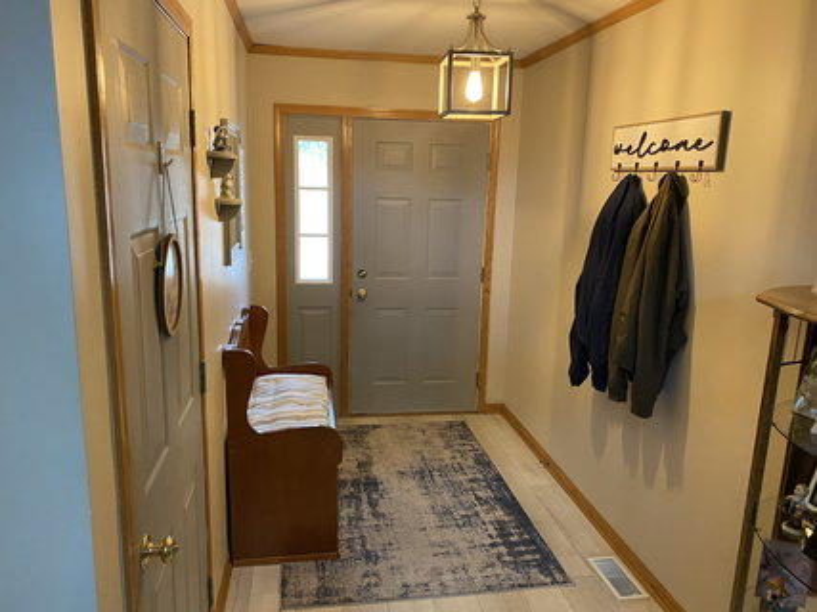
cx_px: 408
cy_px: 306
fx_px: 613
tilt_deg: -12.3
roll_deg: -1.6
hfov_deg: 67.3
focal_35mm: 26
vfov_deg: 53.0
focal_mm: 4.25
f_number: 1.8
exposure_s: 1/60
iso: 320
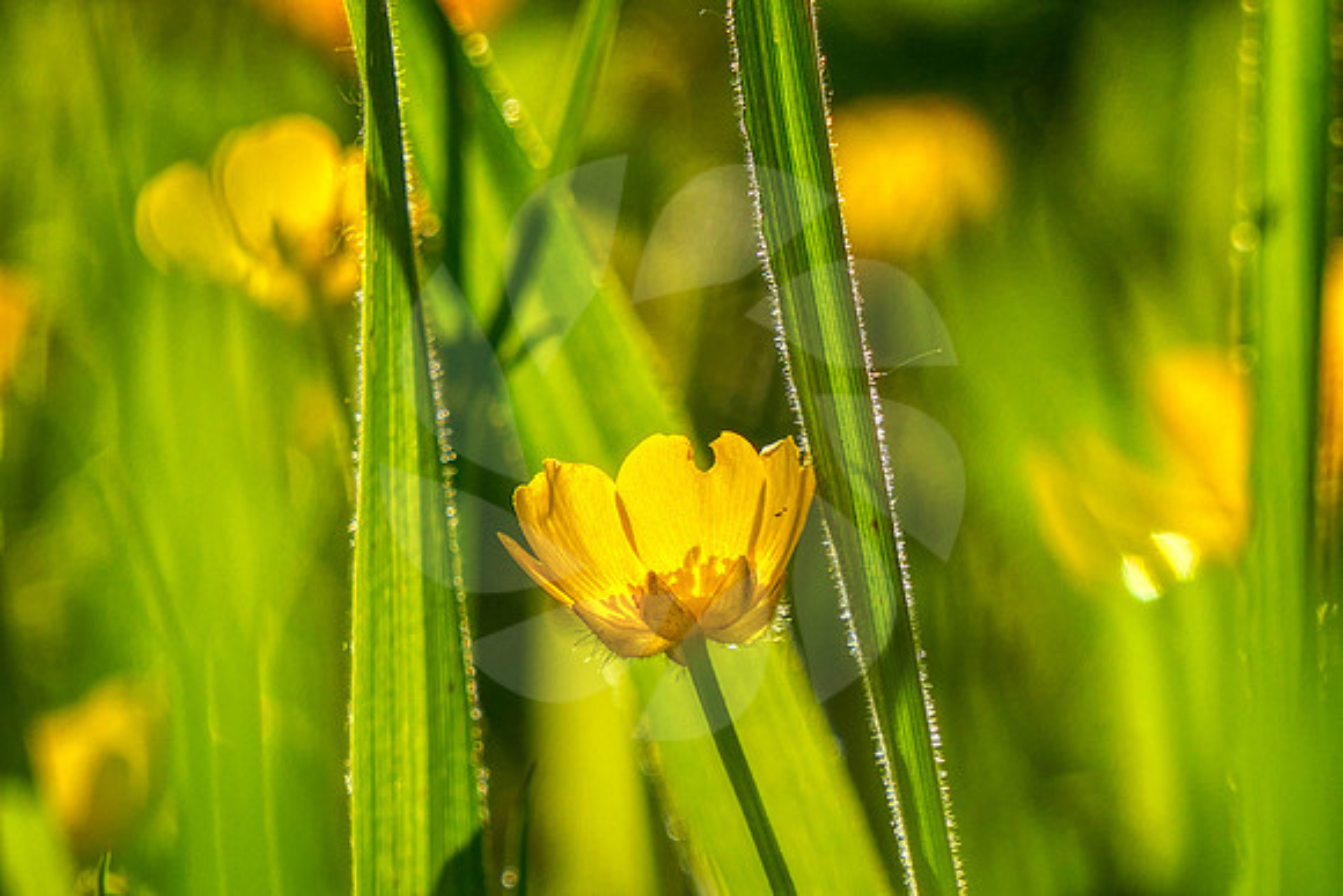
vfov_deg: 1.4
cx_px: 672
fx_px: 35820
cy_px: 448
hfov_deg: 2.1
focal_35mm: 960
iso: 125
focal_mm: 176
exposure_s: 1/1000
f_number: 4.5
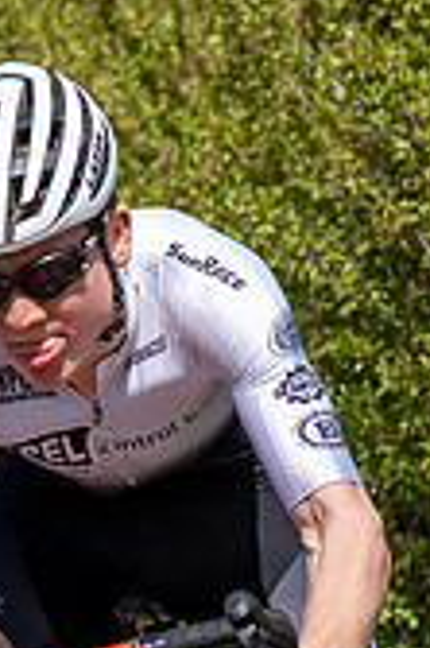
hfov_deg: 2.3
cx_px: 141
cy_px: 507
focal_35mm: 597
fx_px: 10718
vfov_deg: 3.5
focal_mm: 70
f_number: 4
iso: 100
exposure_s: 1/1000
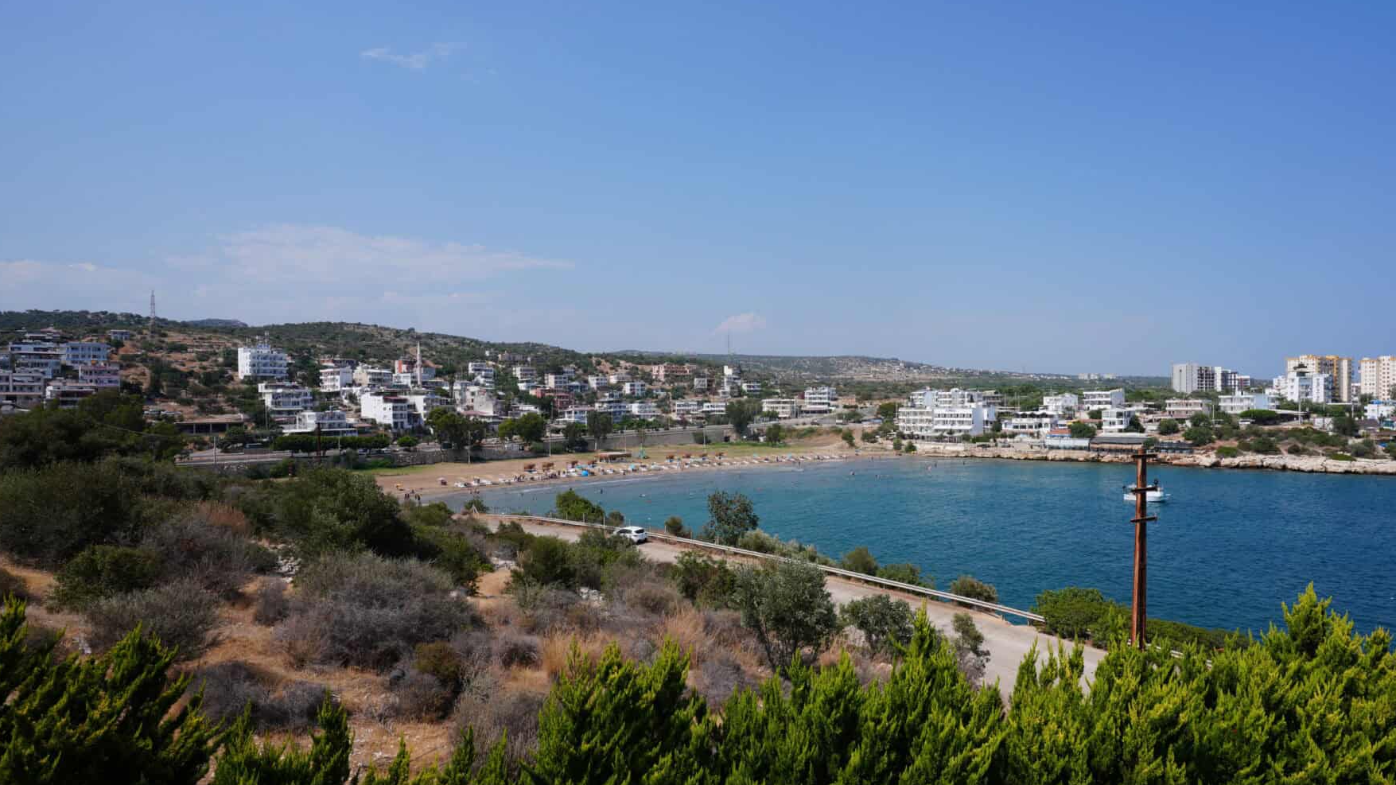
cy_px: 420
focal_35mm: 22
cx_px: 791
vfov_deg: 51.4
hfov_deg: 80.8
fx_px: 814
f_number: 10
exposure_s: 1/250
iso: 100
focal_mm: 18
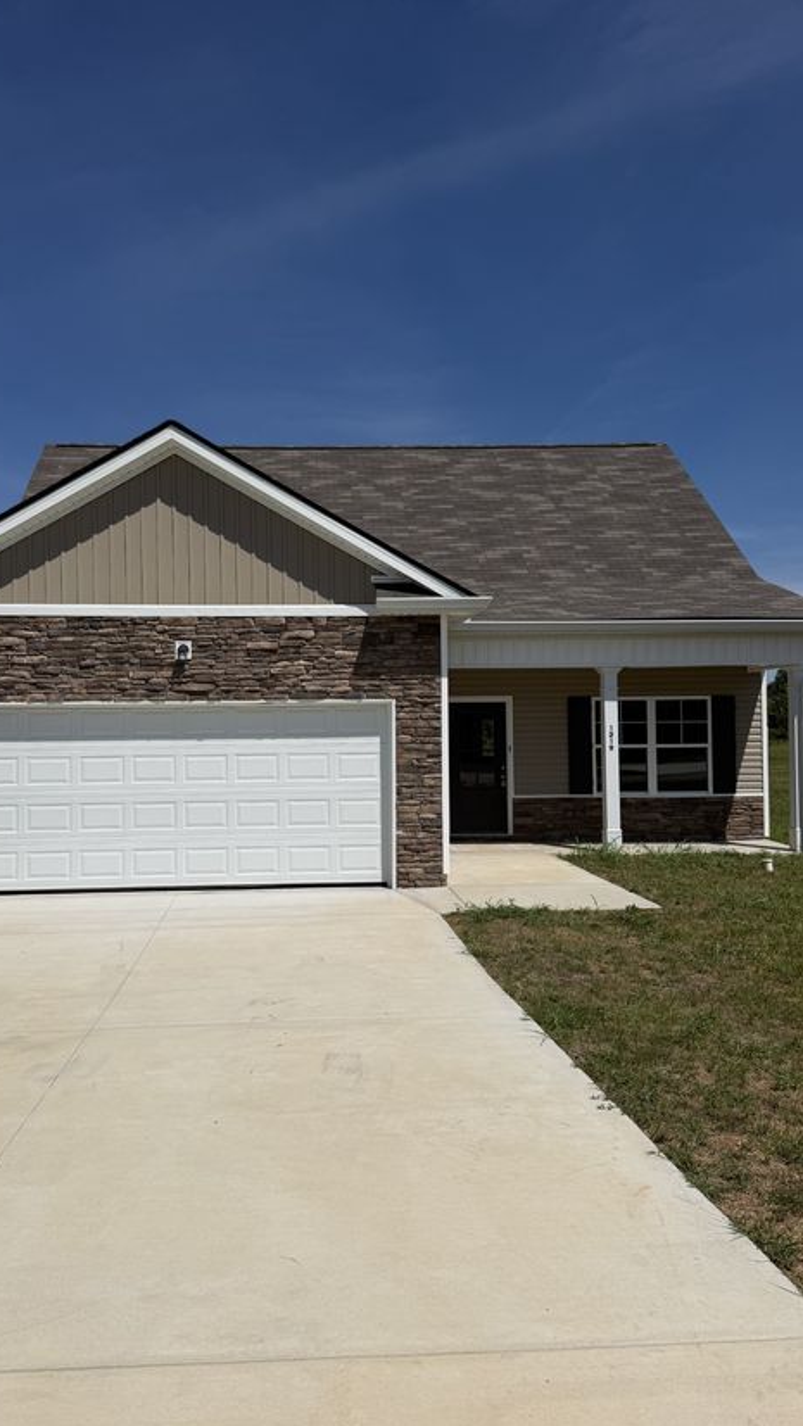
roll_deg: +0.0
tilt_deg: +1.5
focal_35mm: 27
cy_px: 705
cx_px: 335
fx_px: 1021
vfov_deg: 69.8
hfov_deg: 42.8
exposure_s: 1/11905
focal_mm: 6.76
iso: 80
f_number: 1.78
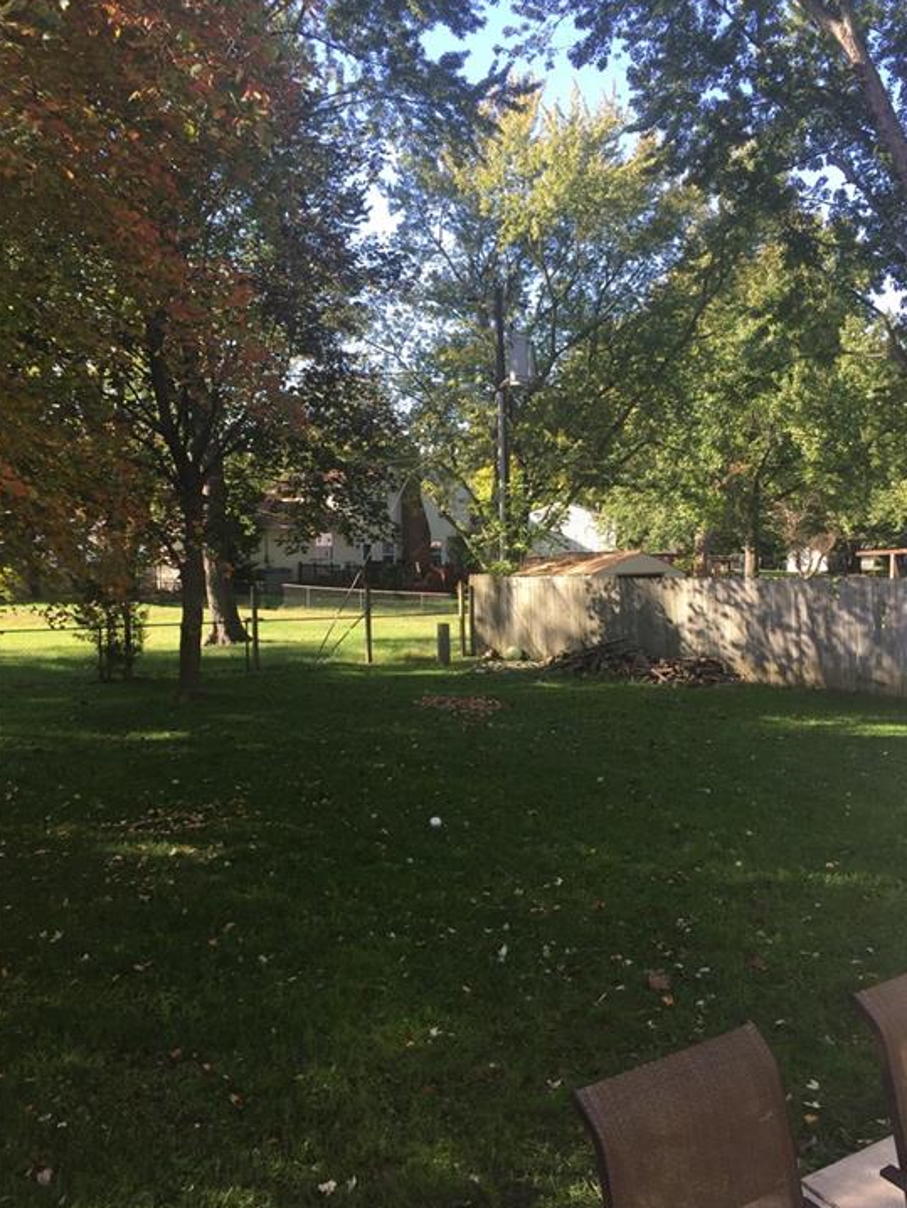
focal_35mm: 31
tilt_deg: +0.3
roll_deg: +1.4
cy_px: 602
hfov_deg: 45.5
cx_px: 476
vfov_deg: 58.3
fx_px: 1082
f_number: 2.2
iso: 32
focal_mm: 4.15
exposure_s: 1/278
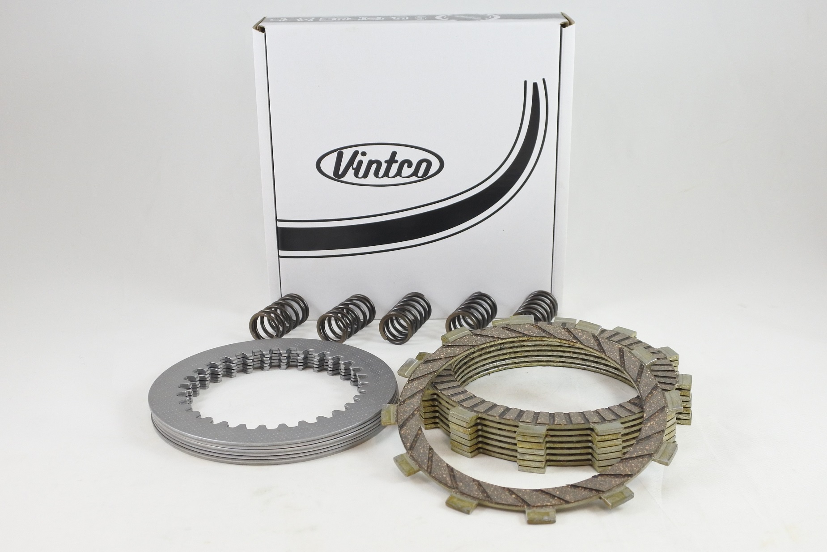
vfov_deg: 37.9
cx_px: 414
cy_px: 276
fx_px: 804
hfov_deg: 54.4
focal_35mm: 35
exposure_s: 1/125
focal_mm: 13.1
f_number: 4
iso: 500
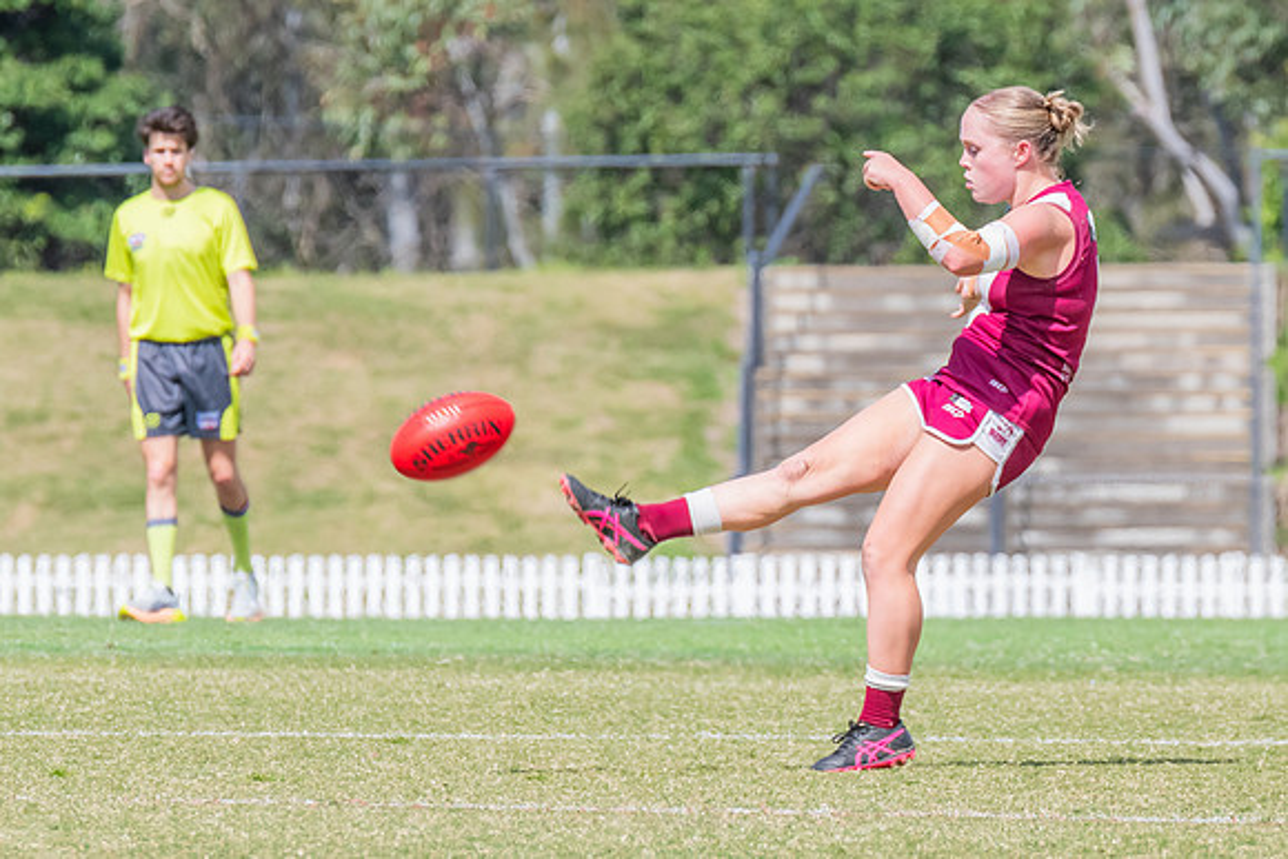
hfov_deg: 3.2
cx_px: 923
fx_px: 23002
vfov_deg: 2.1
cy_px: 402
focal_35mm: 643
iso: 800
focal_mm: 360
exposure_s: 1/1250
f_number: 11
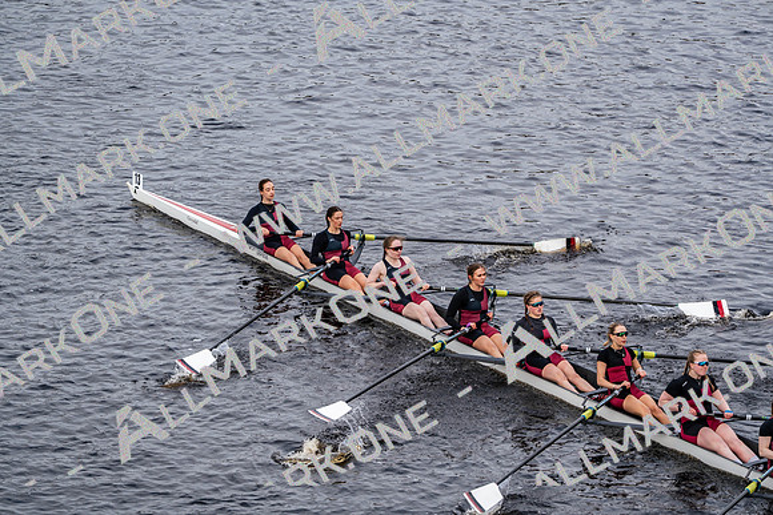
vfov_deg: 6.9
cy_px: 258
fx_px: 4295
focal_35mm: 200
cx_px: 386
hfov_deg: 10.3
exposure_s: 1/2000
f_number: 2.8
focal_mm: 200
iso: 250
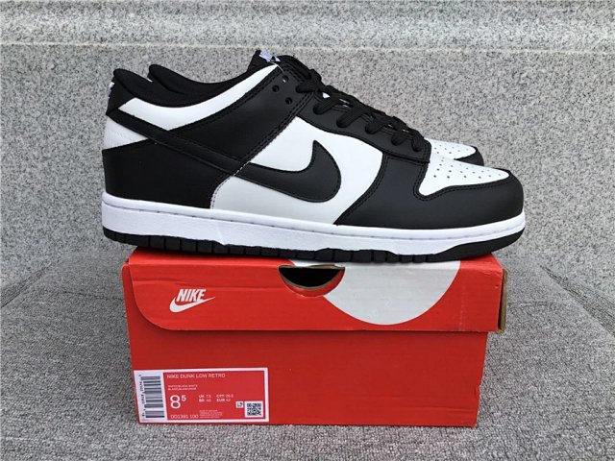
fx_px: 551
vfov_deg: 45.4
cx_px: 308
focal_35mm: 31
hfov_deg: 58.4
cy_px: 230
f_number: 2.4
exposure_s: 1/791
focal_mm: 3.3
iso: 25
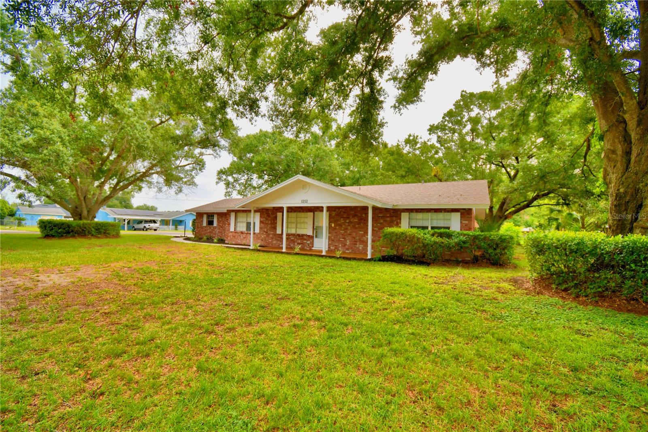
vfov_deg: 77.3
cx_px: 324
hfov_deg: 100.4
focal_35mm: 15
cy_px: 216
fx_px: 270
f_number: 4.5
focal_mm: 10
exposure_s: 1/250
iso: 100
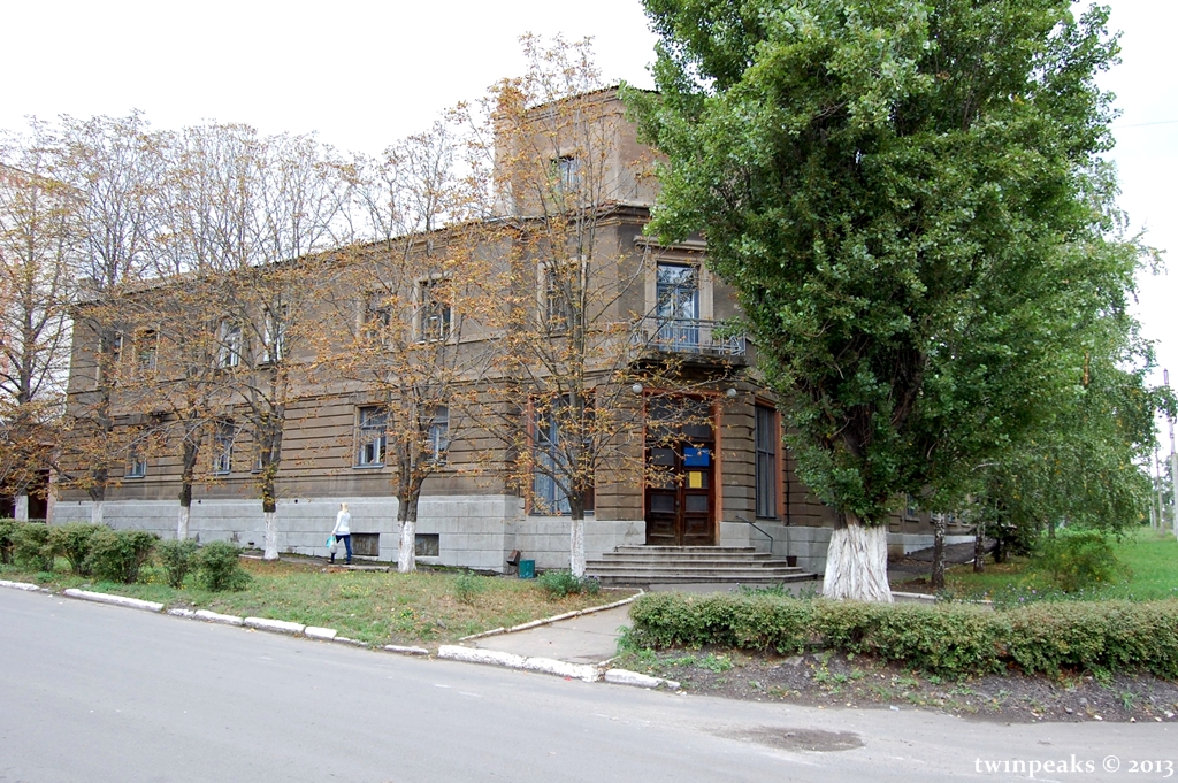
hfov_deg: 67.4
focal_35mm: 27
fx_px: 883
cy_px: 392
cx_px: 589
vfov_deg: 47.9
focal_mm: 18
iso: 400
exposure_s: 1/125
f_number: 5.6
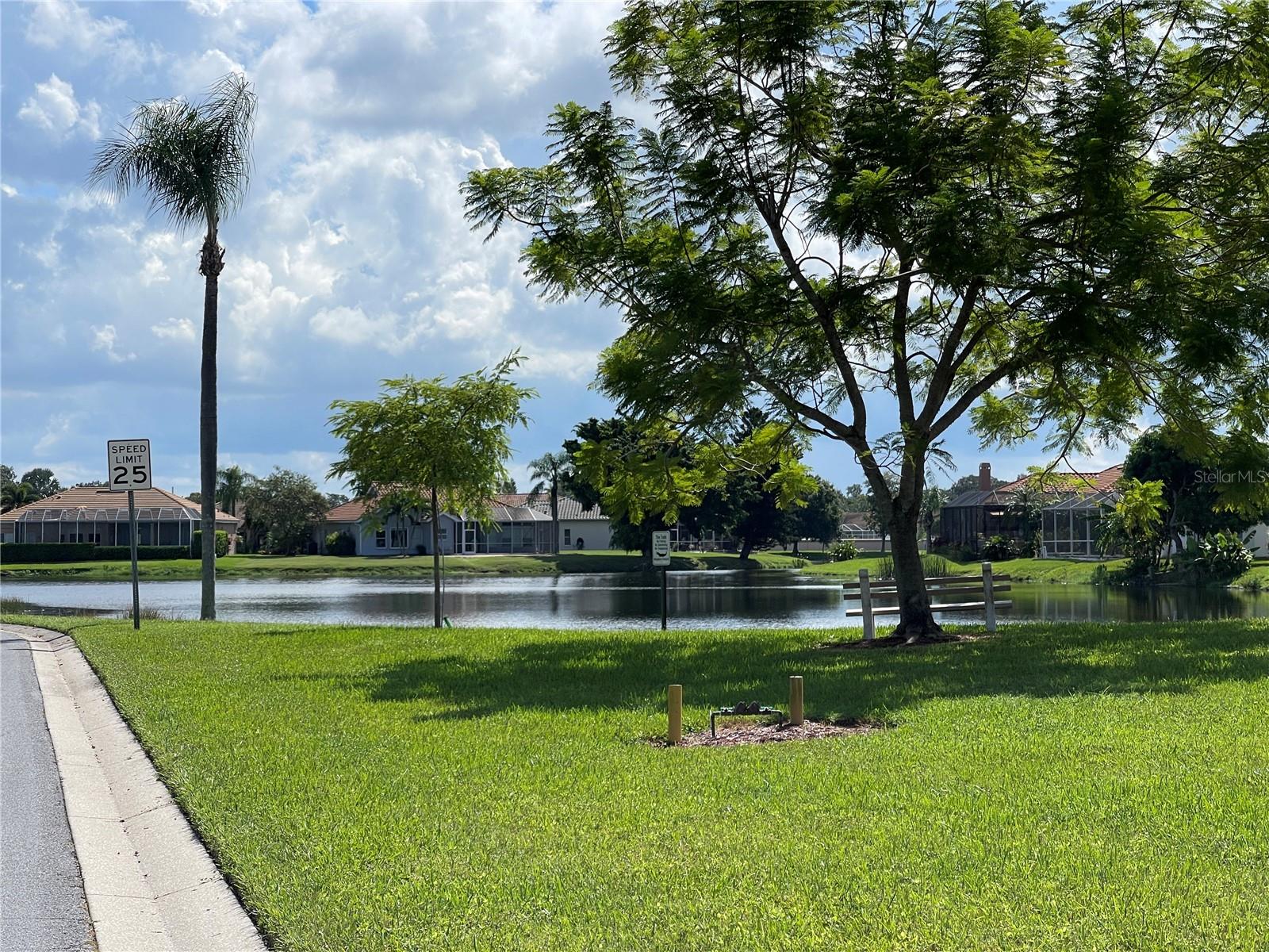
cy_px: 476
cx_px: 634
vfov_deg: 22.9
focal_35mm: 64
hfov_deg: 30.3
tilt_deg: +0.5
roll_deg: +0.2
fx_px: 2346
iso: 20
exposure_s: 1/1815
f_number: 2.2
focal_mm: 7.5
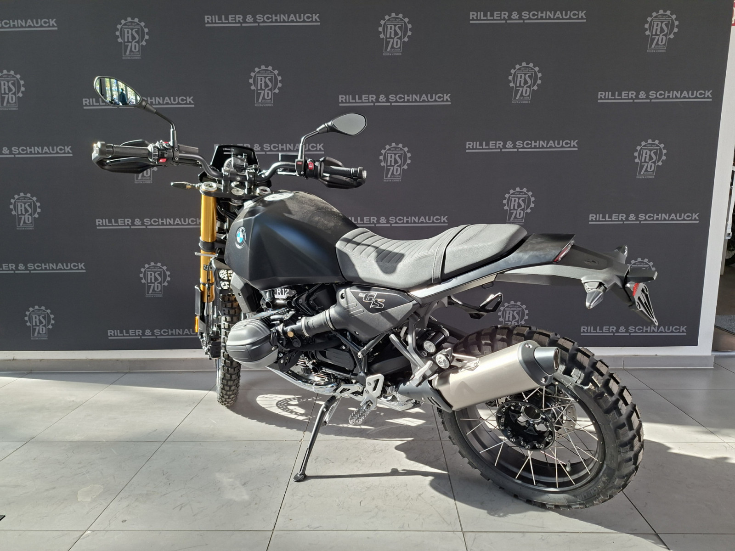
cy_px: 276
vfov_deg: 58.9
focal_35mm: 23
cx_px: 368
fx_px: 488
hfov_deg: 73.9
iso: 40
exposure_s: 1/147
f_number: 1.8
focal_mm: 5.54
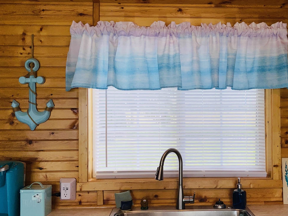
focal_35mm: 41
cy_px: 114
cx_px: 191
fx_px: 341
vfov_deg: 35.1
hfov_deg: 45.1
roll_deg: +0.3
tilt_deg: +1.0
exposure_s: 1/651
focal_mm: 4.25
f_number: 1.8
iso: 32
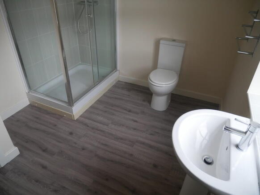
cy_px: 98
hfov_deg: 71.6
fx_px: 180
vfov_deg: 56.9
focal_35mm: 24
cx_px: 130
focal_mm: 12
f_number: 3.5
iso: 640
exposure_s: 1/60
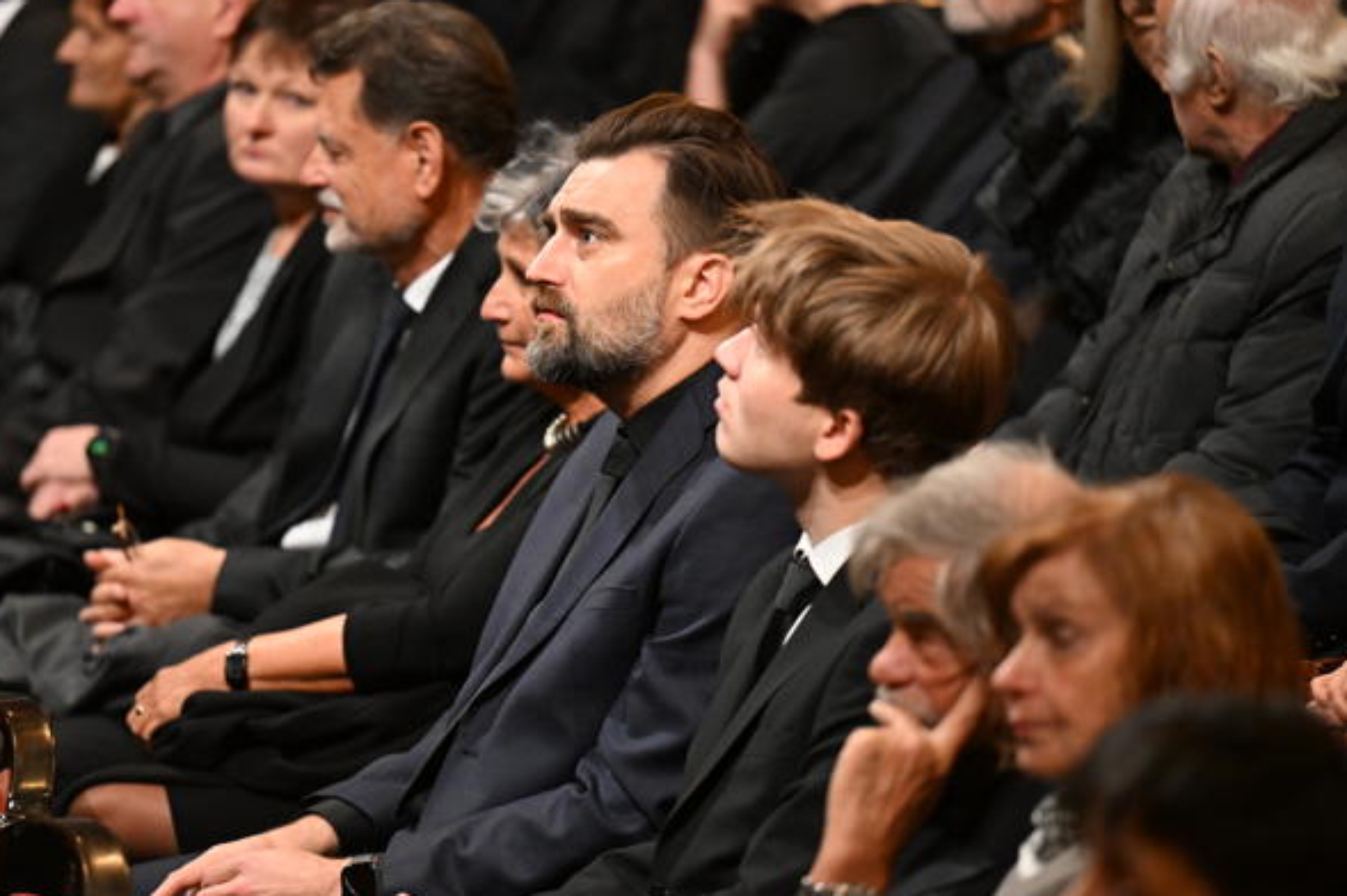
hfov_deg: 9.8
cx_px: 576
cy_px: 457
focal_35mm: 211
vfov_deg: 6.5
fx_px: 7890
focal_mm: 180
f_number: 2.8
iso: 5000
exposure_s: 1/200
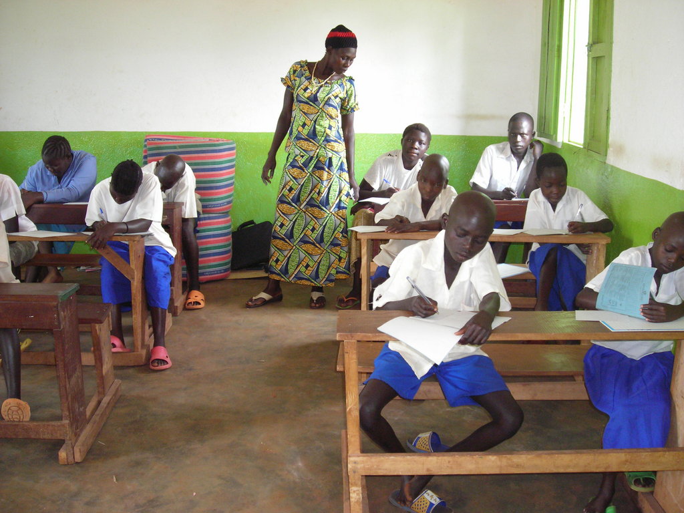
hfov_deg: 49.0
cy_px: 256
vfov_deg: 37.7
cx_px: 342
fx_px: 751
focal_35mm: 38
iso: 200
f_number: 3.2
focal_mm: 6.3
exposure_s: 1/21.3
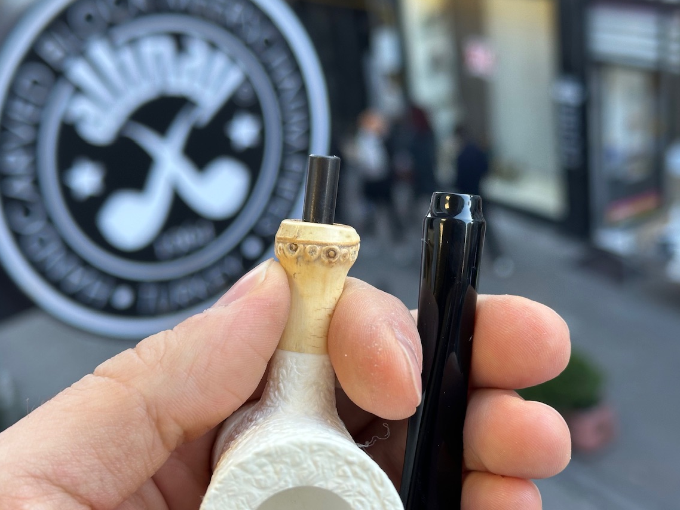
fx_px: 1061
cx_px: 354
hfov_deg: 35.5
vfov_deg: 27.0
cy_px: 261
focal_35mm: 54
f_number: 1.78
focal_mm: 6.86
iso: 80
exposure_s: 1/100
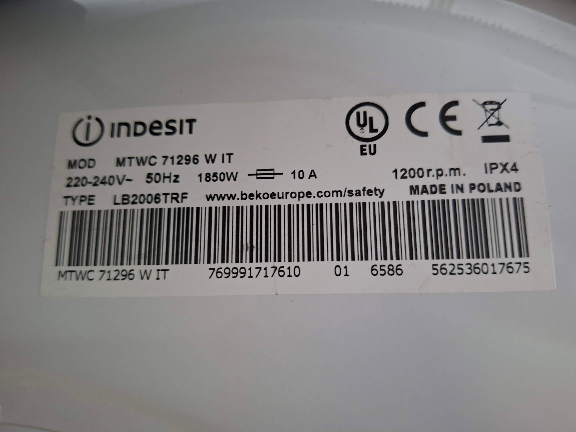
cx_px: 288
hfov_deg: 73.9
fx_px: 383
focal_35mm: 23
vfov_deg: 58.9
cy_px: 216
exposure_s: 1/25
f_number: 1.8
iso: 1000
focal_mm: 5.54
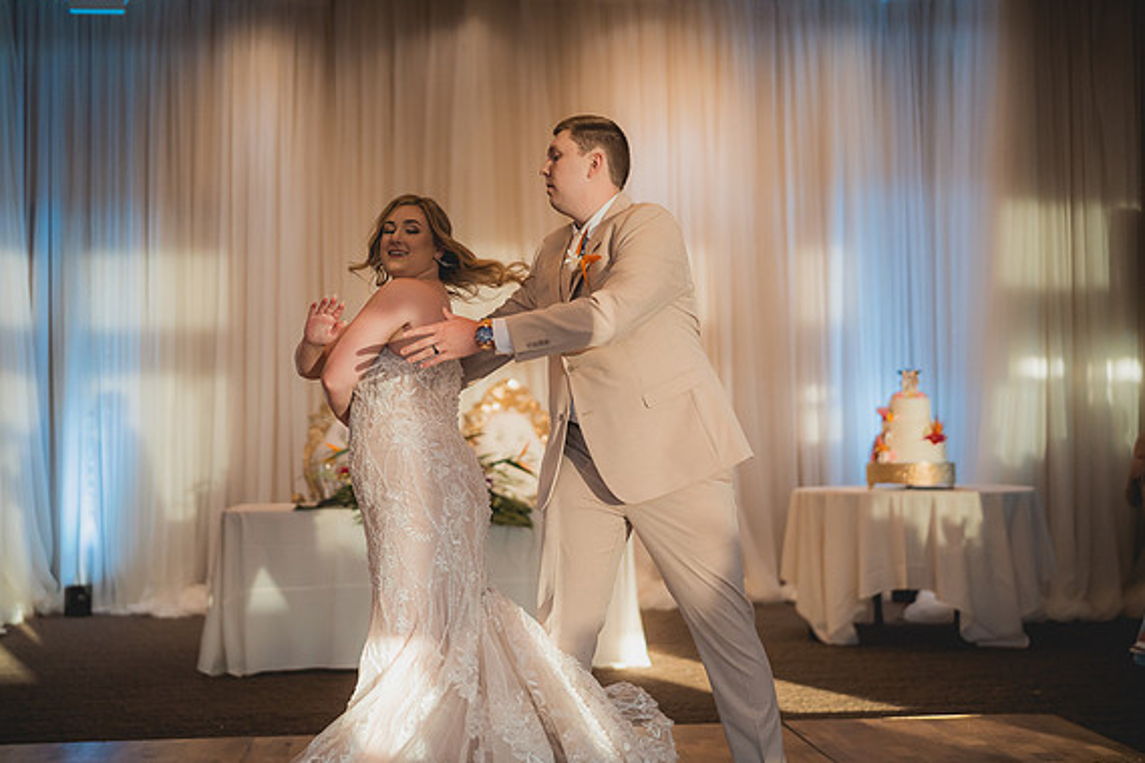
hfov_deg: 38.9
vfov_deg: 26.5
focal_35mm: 51
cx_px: 565
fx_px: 1622
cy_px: 382
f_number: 1.4
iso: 1250
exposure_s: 1/2000
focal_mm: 50
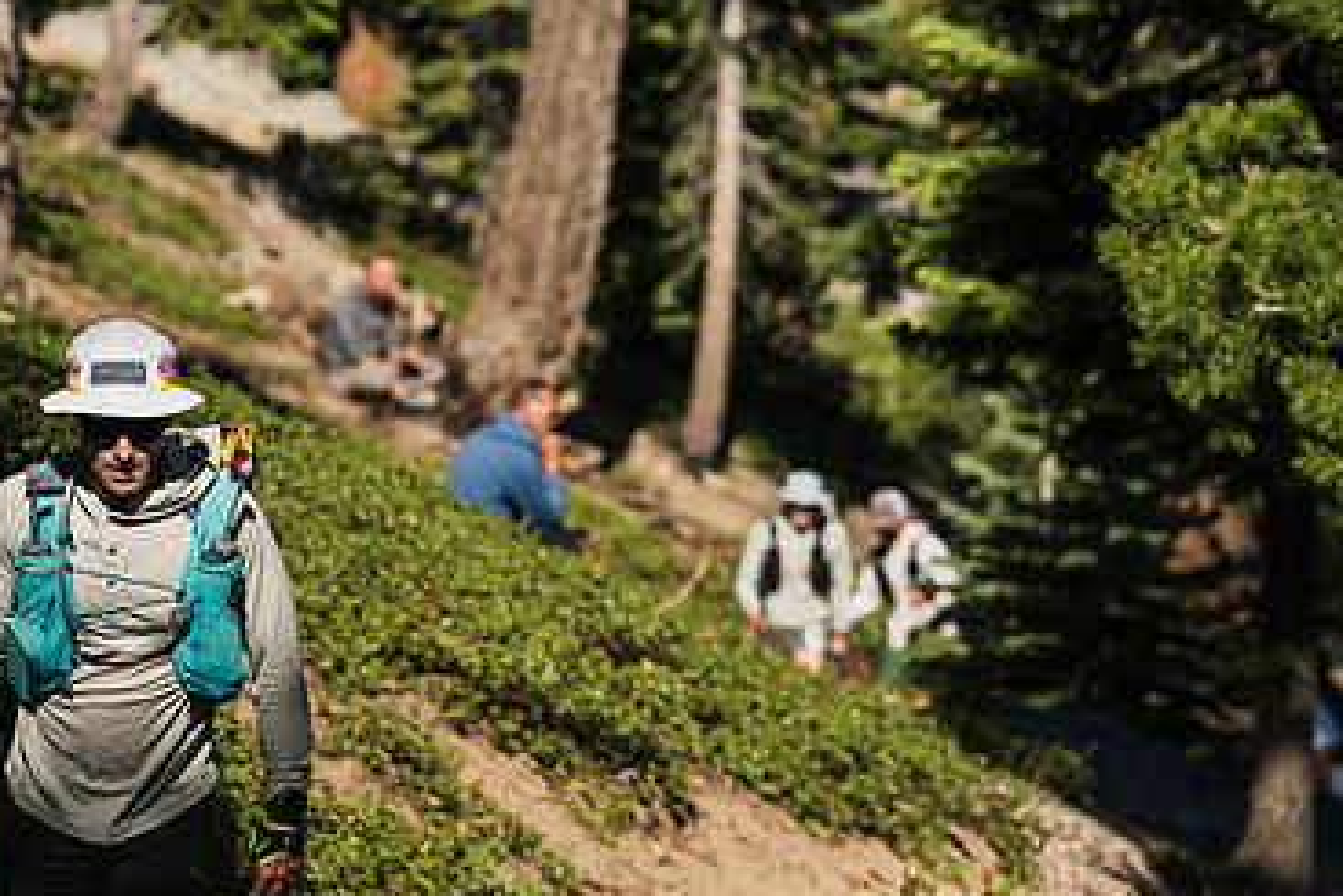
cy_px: 697
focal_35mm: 237
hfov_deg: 8.7
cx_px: 549
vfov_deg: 5.8
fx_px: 8844
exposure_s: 1/2000
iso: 100
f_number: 4.5
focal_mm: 150
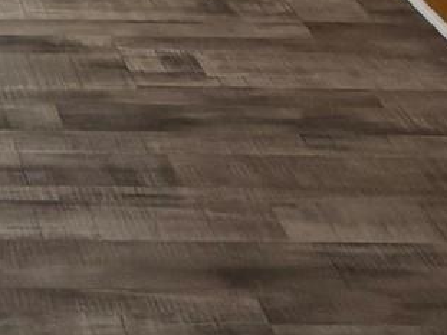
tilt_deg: -11.9
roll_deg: -0.2
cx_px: -257
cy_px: -467
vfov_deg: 14.1
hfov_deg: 21.7
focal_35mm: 72
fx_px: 929
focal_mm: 2.22
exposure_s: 1/120
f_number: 2.2
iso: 100
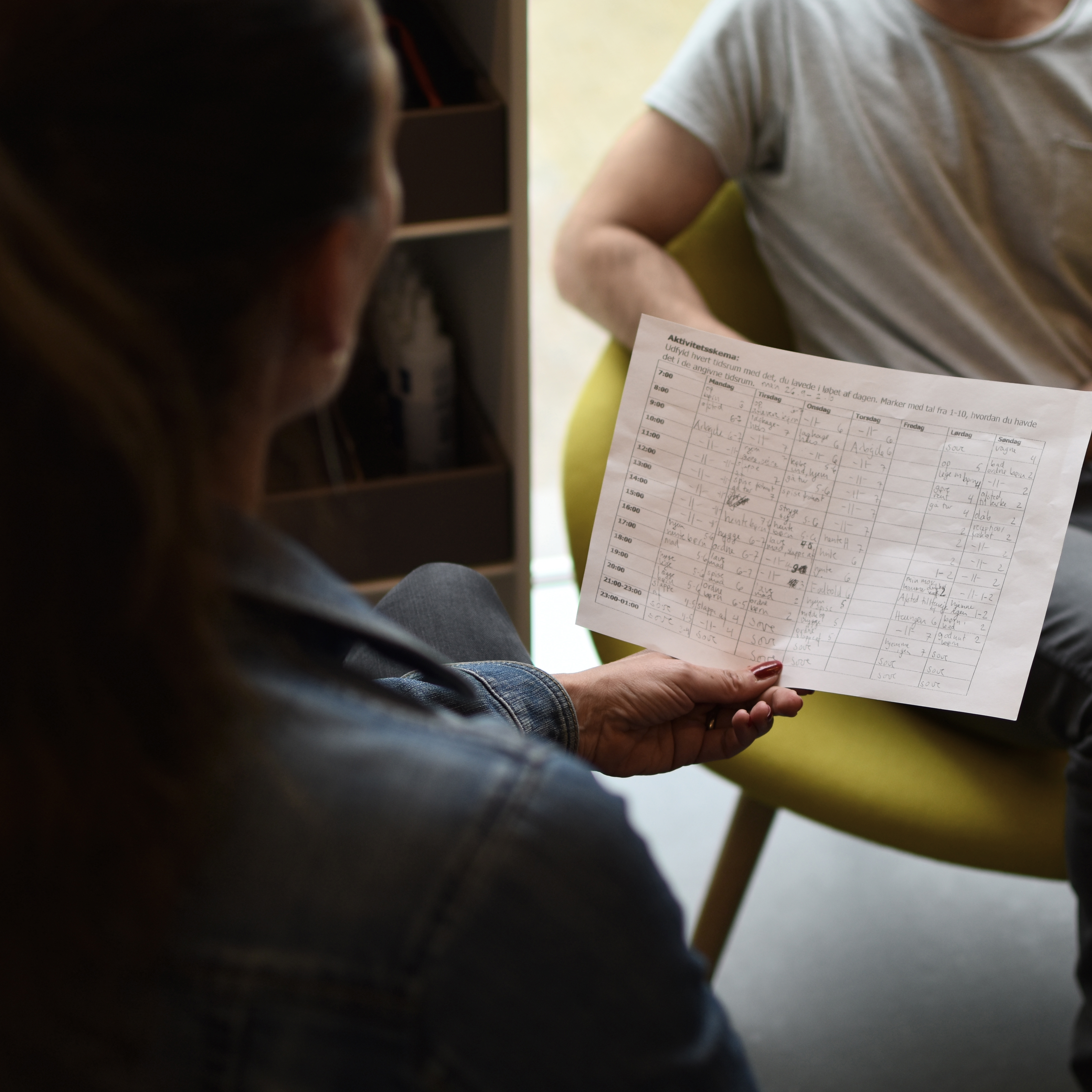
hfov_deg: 25.4
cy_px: 546
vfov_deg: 25.5
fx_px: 2414
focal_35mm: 68
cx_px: 676
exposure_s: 1/400
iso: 100
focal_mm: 35
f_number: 1.8
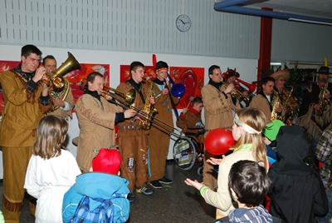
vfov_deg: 34.3
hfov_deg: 49.5
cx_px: 166
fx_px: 360
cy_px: 112
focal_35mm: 39
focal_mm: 26
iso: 800
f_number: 10
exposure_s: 1/200
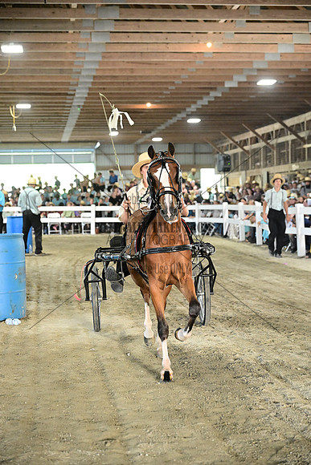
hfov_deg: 20.9
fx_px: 842
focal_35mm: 65
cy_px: 232
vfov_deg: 31.0
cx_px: 156
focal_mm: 65
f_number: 4
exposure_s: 1/357
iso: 6400
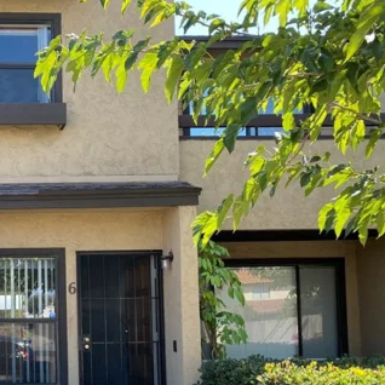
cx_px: -14
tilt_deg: +1.4
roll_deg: +0.9
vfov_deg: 31.0
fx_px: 679
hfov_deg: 29.2
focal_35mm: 54
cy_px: 295
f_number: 1.8
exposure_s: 1/353
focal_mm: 4.25
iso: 32
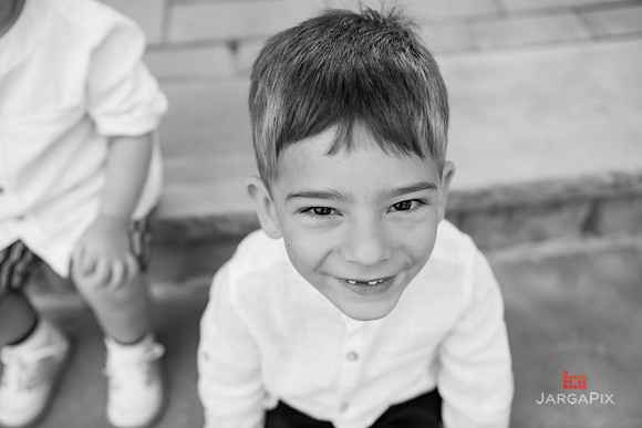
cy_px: 214
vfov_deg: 36.9
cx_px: 321
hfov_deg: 53.1
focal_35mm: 36
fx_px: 642
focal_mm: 36
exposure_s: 1/1600
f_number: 3.2
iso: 400
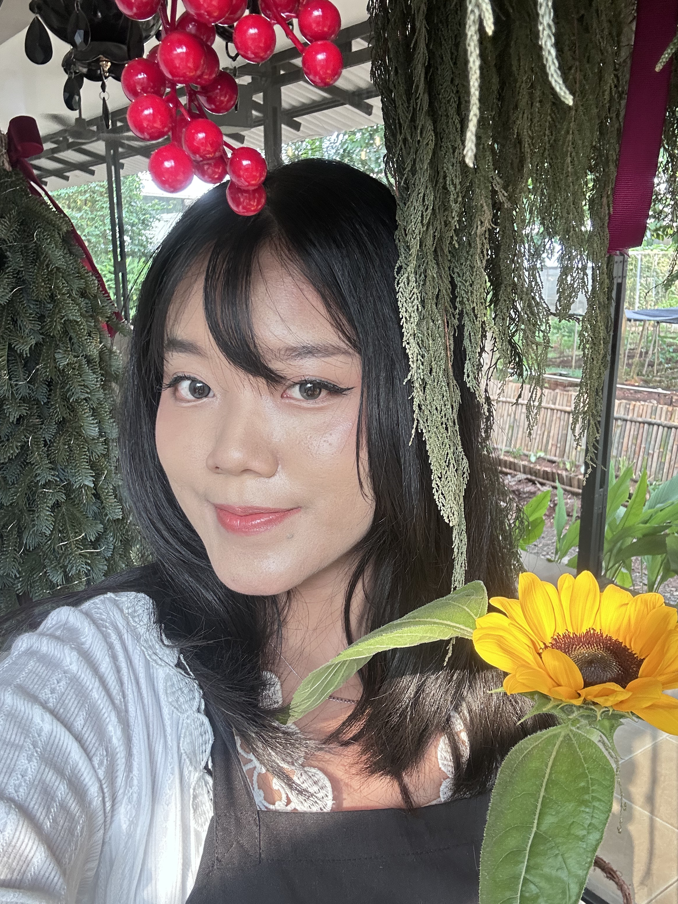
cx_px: 339
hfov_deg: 46.8
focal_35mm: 30
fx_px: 783
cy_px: 452
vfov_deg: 60.0
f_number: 1.9
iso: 80
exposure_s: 1/111
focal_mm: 2.69
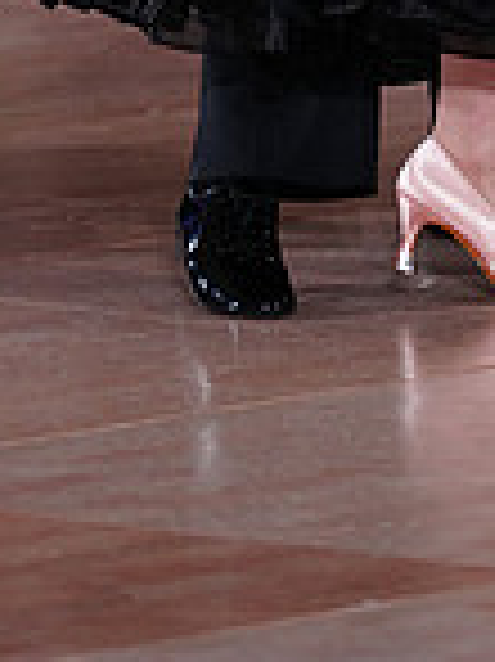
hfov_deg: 2.4
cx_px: 470
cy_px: -621
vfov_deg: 3.2
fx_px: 11609
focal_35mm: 608
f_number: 2.8
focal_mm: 160
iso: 1600
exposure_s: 1/400
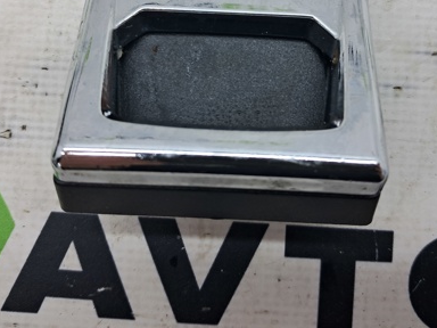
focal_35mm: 45
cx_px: 233
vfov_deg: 31.5
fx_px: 568
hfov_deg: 42.1
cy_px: 72
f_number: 1.8
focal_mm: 4
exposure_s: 1/50
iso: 50
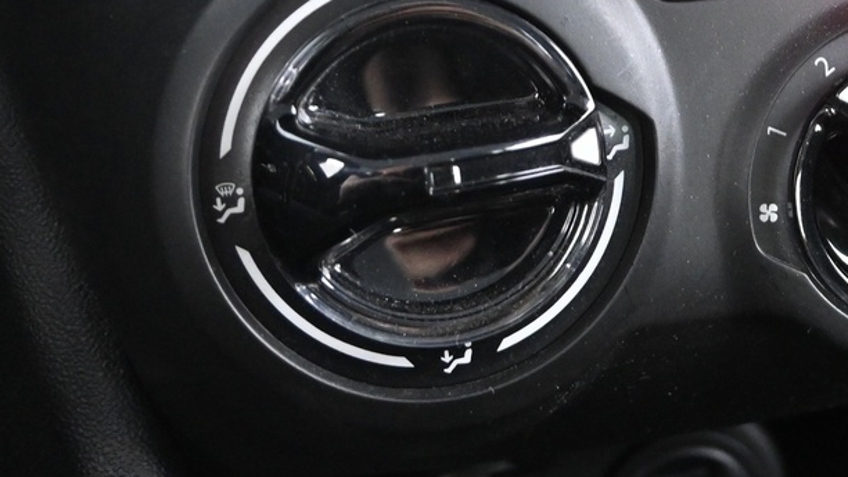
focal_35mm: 87
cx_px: 780
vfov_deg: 13.8
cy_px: 87
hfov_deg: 23.6
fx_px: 1965
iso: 3200
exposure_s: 1/5
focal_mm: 21
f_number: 4
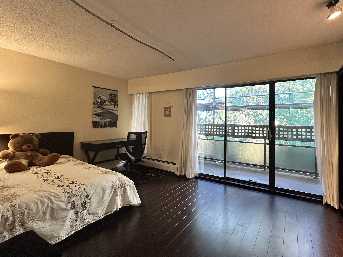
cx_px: 193
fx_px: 168
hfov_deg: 90.6
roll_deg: -0.7
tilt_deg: +1.7
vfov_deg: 74.5
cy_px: 117
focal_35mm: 17
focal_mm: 2.22
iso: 250
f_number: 2.2
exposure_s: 1/120
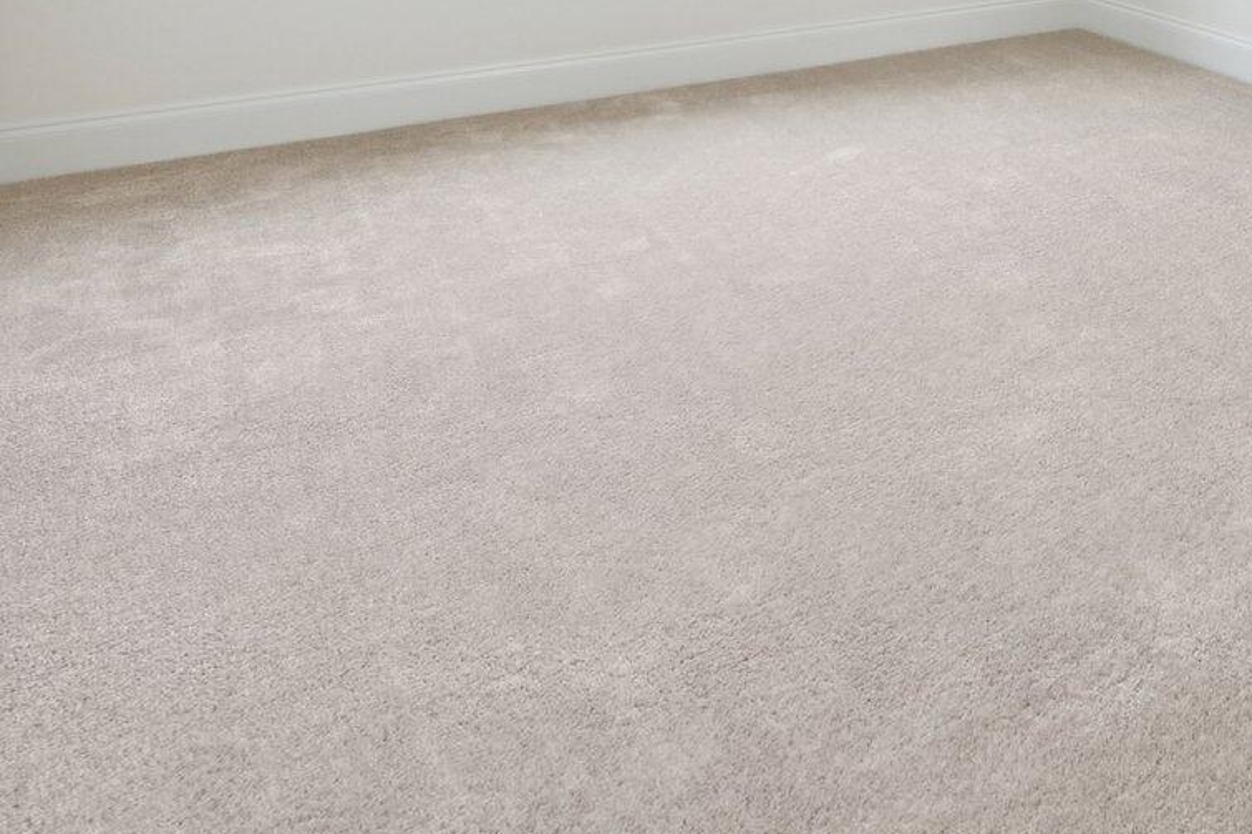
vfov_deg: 28.6
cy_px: -253
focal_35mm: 38
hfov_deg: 42.5
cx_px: 1300
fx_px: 1321
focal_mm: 14
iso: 400
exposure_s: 1/30
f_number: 7.1
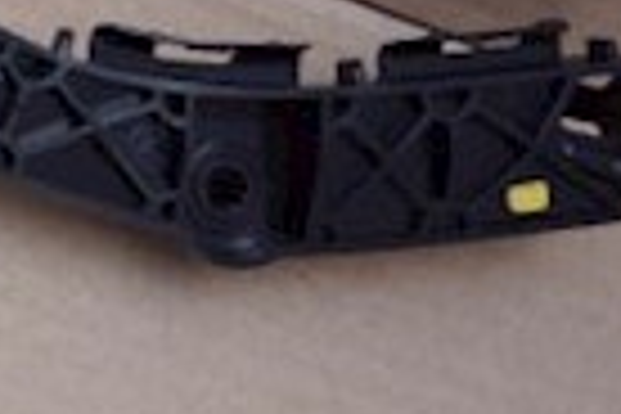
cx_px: -616
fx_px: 3122
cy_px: -328
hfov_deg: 10.5
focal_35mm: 181
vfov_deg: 7.4
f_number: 6.3
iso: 100
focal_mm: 26
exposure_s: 1/125
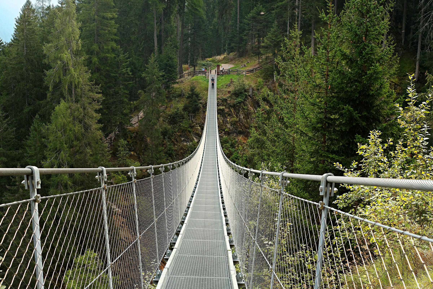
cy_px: 144
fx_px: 493
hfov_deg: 47.4
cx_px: 216
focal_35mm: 41
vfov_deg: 32.6
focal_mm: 27
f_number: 5.6
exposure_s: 1/125
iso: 160
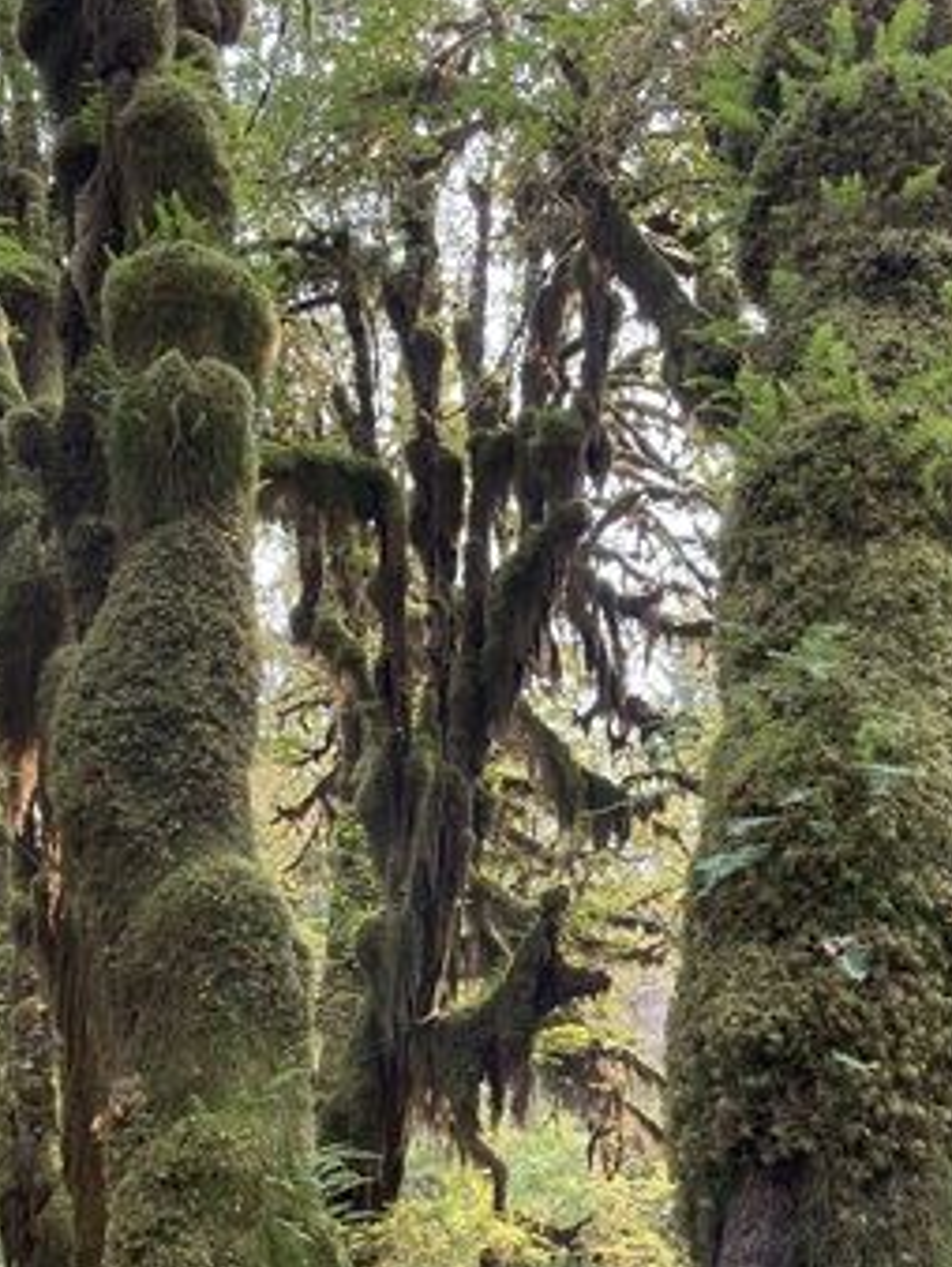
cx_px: 465
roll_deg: +1.9
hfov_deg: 36.0
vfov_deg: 46.1
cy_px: 840
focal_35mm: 40
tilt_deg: +18.7
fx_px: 1465
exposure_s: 1/181
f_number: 1.6
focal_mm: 4.2
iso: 32
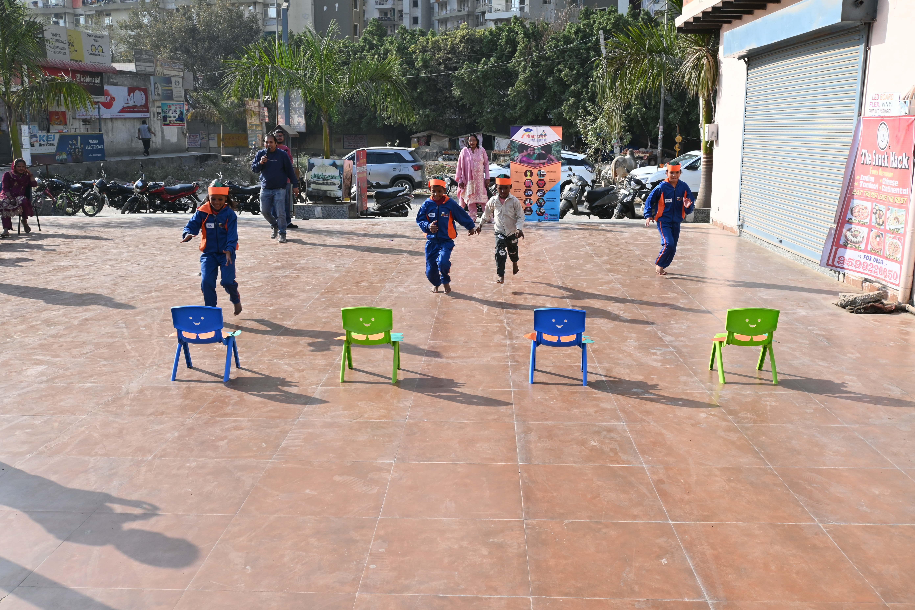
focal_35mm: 33
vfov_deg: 40.0
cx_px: 458
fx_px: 839
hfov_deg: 57.2
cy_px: 305
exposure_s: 1/320
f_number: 8
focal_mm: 22
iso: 250
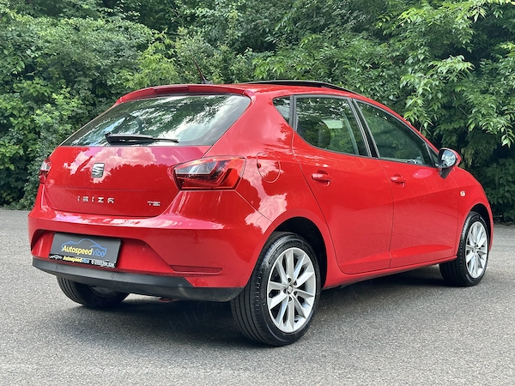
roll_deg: -3.0
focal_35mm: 48
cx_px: 258
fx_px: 714
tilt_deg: -3.5
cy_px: 193
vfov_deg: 30.3
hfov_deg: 39.7
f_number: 1.78
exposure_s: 1/251
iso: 64
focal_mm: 6.86
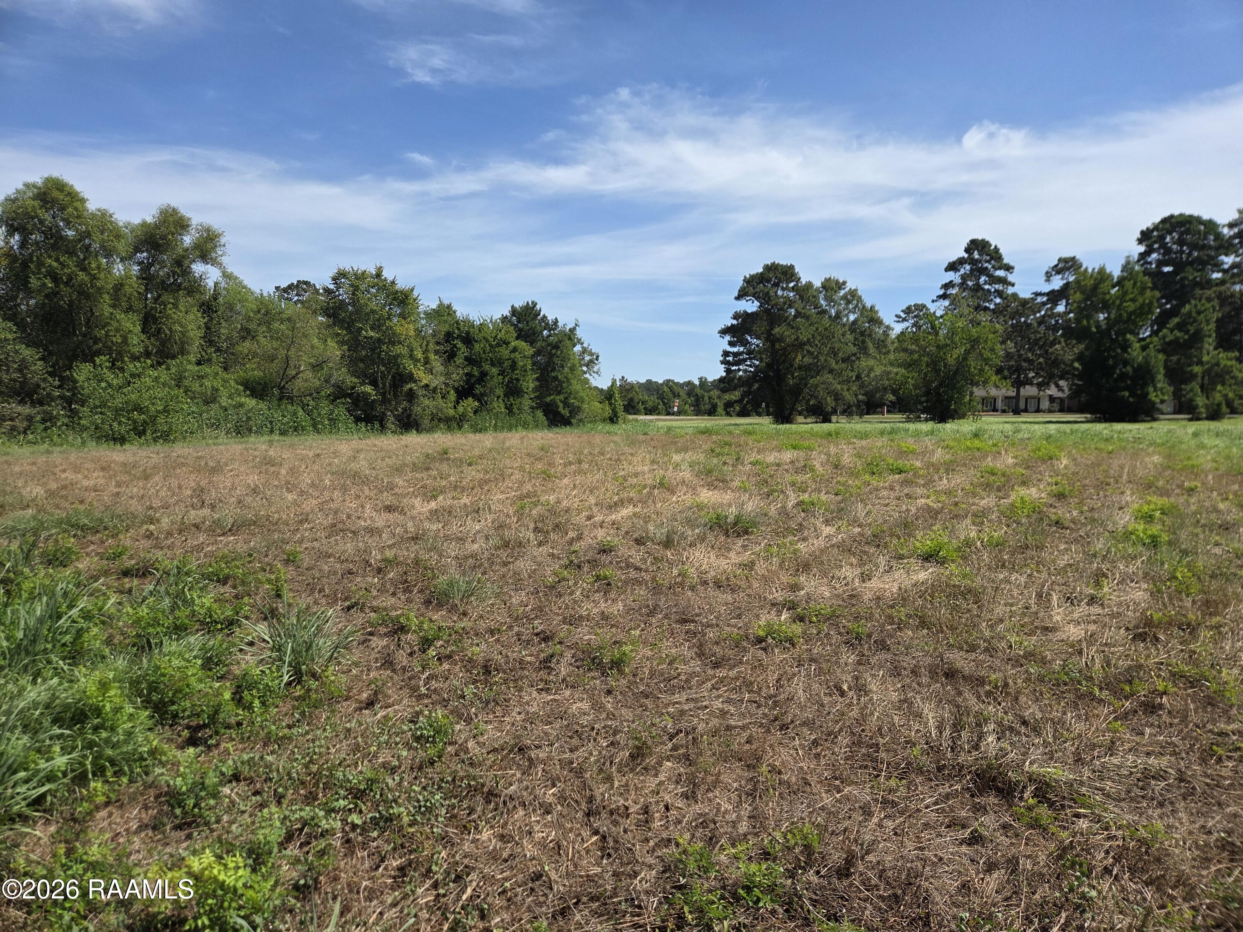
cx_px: 622
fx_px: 826
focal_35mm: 23
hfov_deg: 73.9
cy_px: 466
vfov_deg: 58.9
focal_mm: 5.4
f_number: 1.8
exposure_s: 1/6839
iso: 80
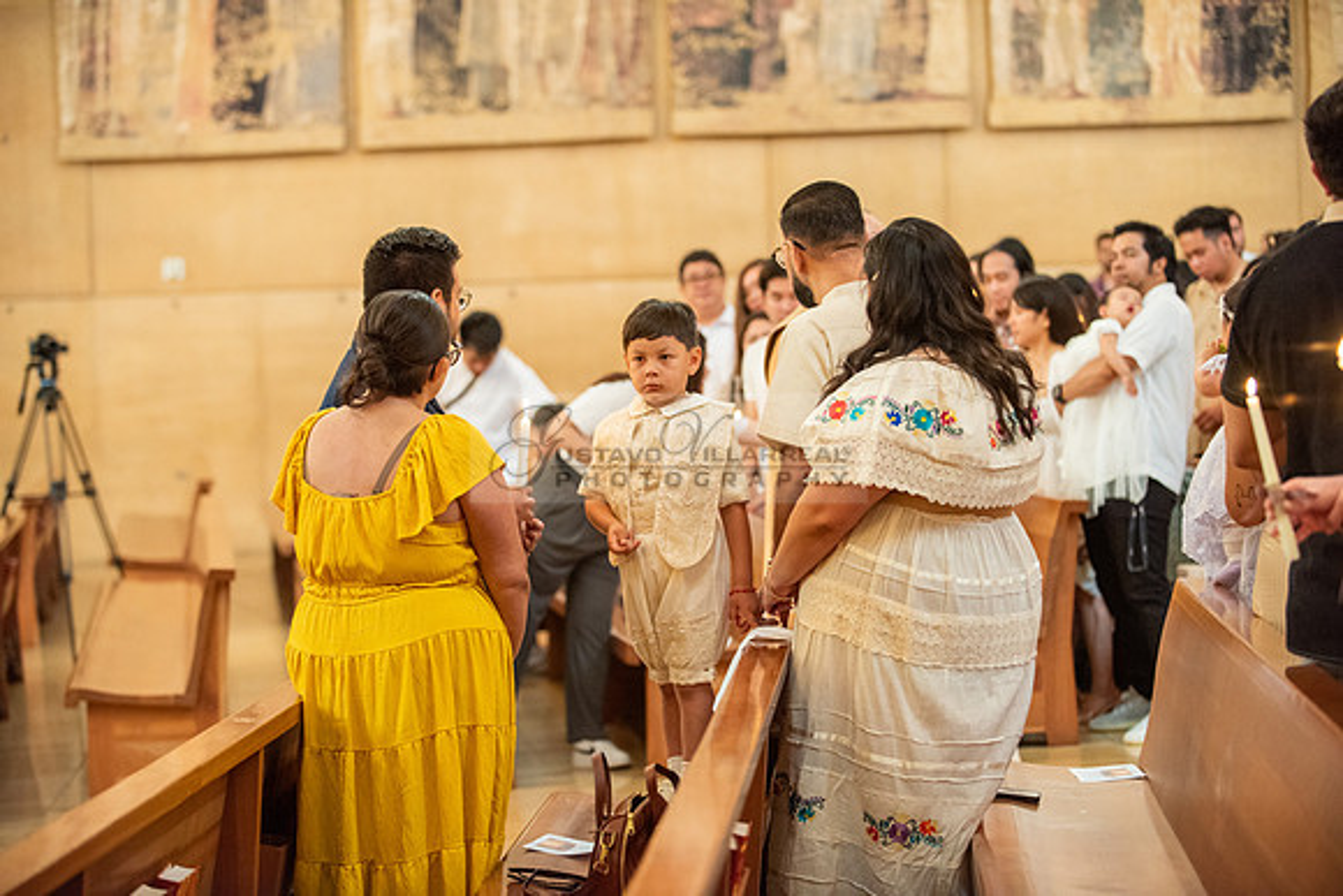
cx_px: 672
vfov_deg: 14.4
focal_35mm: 95
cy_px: 448
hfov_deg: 21.5
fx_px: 3545
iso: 2000
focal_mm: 95
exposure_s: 1/80
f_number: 2.8
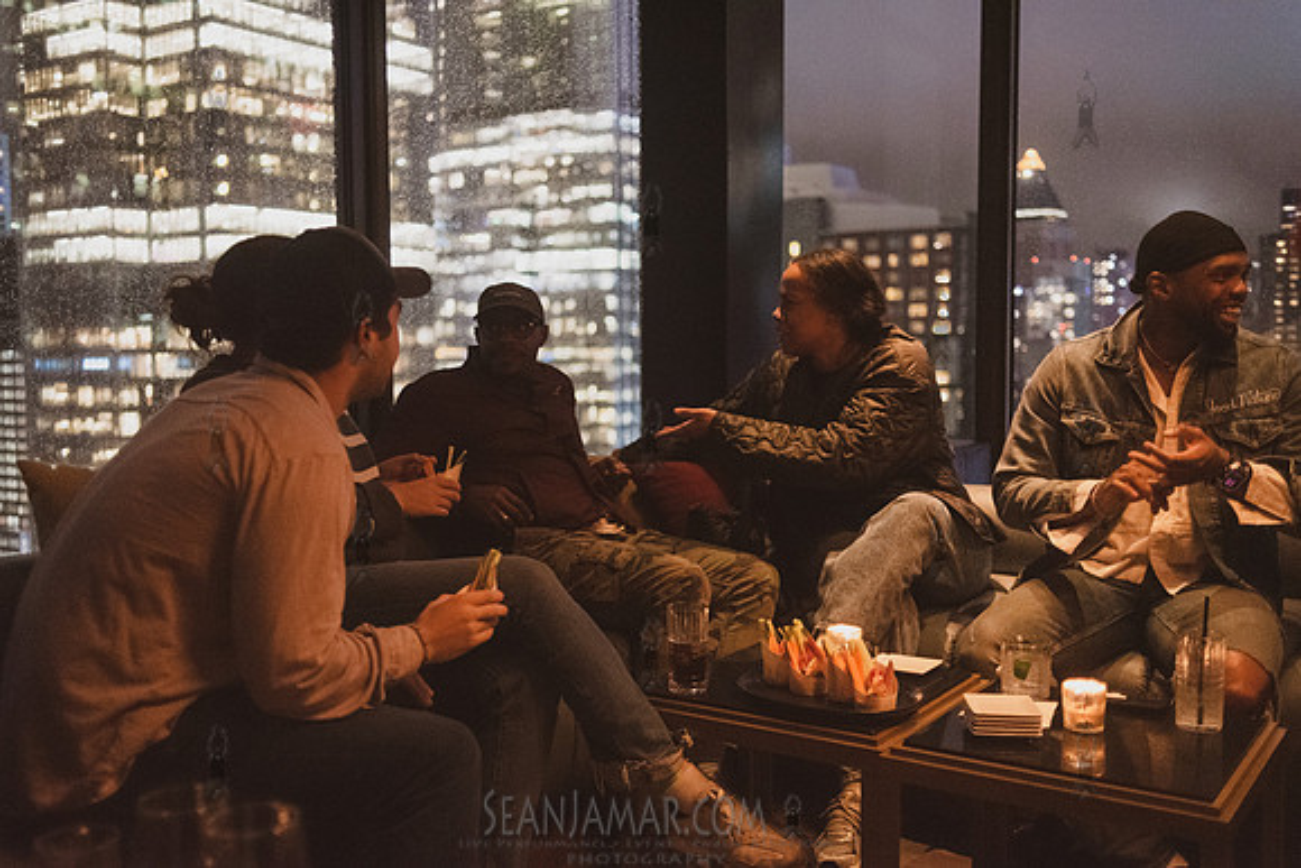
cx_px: 645
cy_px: 434
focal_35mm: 35
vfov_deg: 37.4
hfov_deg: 53.8
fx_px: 1283
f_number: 2.2
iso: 8000
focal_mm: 35
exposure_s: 1/160
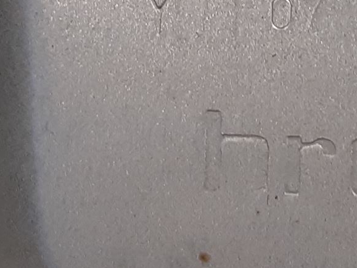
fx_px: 949
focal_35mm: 92
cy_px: -31
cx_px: 324
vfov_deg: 15.6
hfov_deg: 20.8
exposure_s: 1/50
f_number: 1.7
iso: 80
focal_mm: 3.93
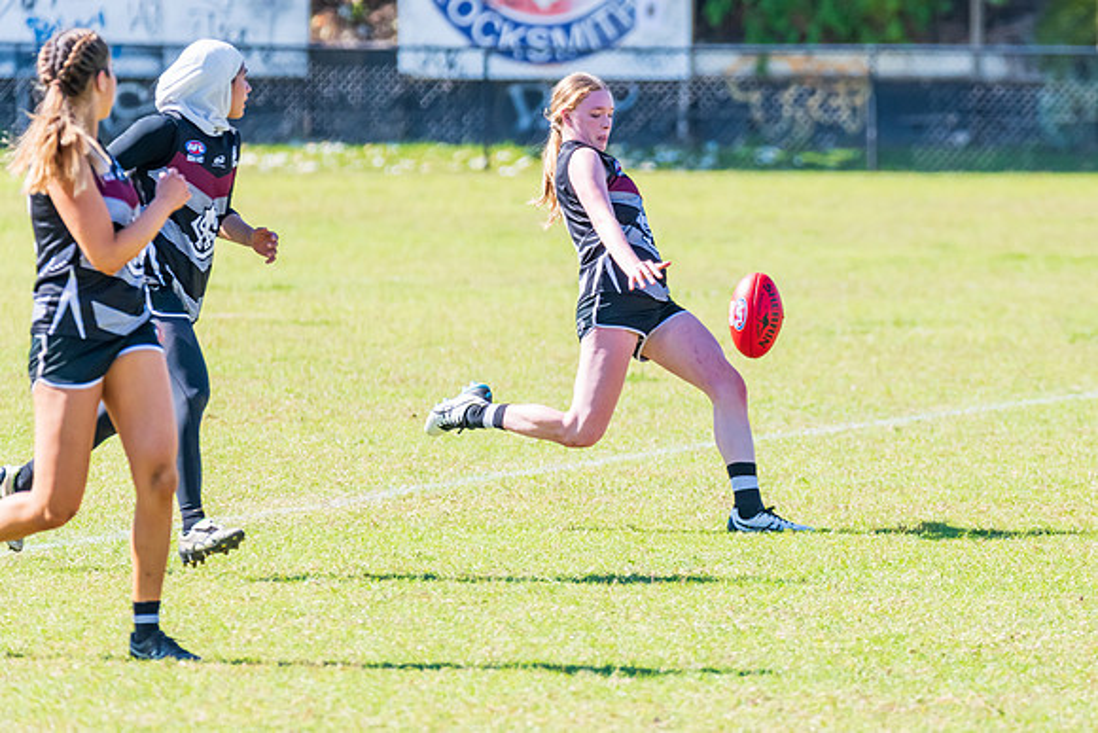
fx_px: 15854
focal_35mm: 520
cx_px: 791
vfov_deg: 2.6
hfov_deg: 4.0
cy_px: 332
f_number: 6.3
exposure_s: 1/2000
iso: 800
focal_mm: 360
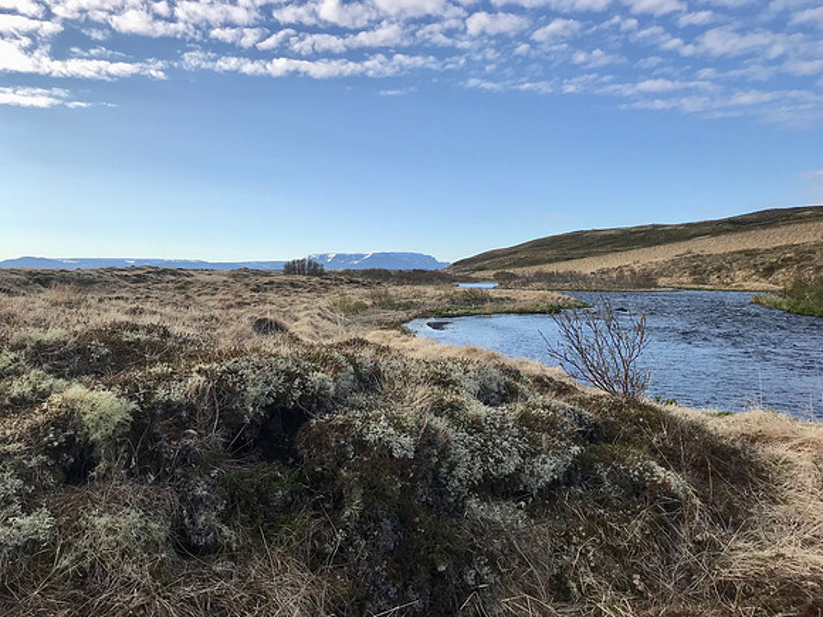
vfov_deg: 49.7
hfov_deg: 63.4
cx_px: 412
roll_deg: +0.5
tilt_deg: -2.2
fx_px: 666
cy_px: 308
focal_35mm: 28
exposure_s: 1/2037
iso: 20
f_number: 1.8
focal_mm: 3.99
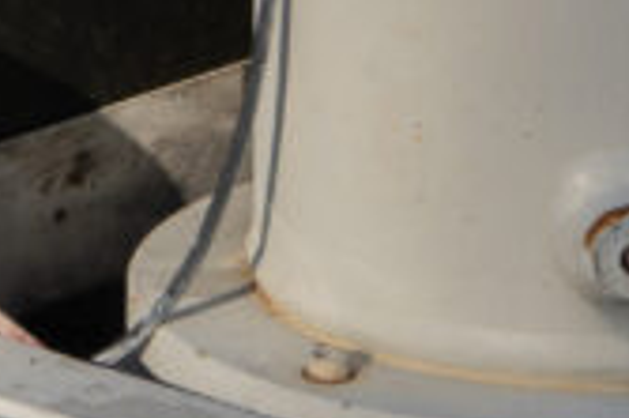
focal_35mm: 381
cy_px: -830
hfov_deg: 5.4
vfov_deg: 3.5
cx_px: -301
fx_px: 6650
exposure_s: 1/80
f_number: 18
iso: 100
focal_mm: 62
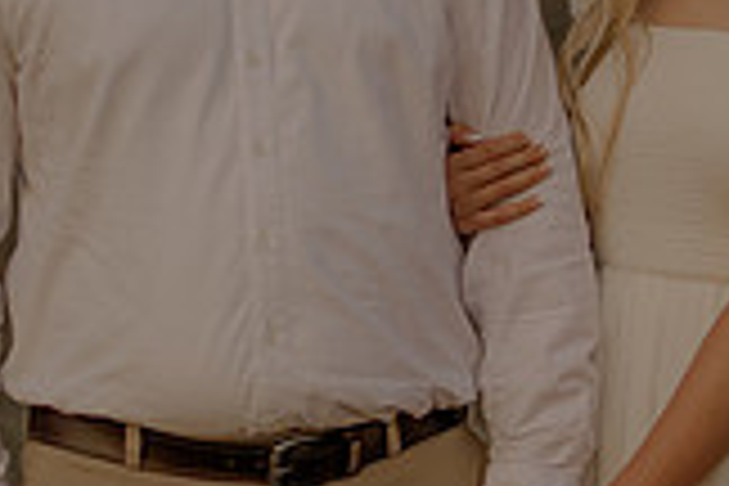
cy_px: 162
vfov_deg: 5.1
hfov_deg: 7.7
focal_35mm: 269
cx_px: 459
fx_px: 5447
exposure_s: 1/1000
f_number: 2.2
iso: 200
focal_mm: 50
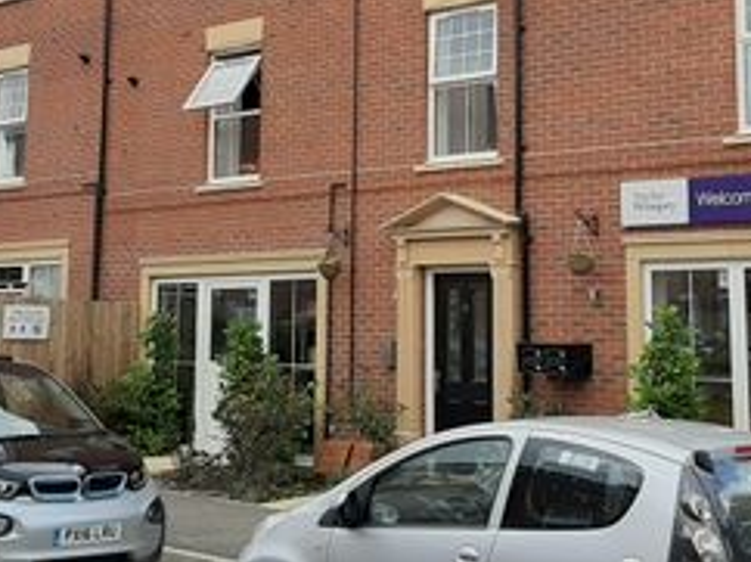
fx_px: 932
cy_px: 99
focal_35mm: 43
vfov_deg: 32.5
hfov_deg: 43.9
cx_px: 400
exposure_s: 1/813
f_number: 1.7
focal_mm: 3.93
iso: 40
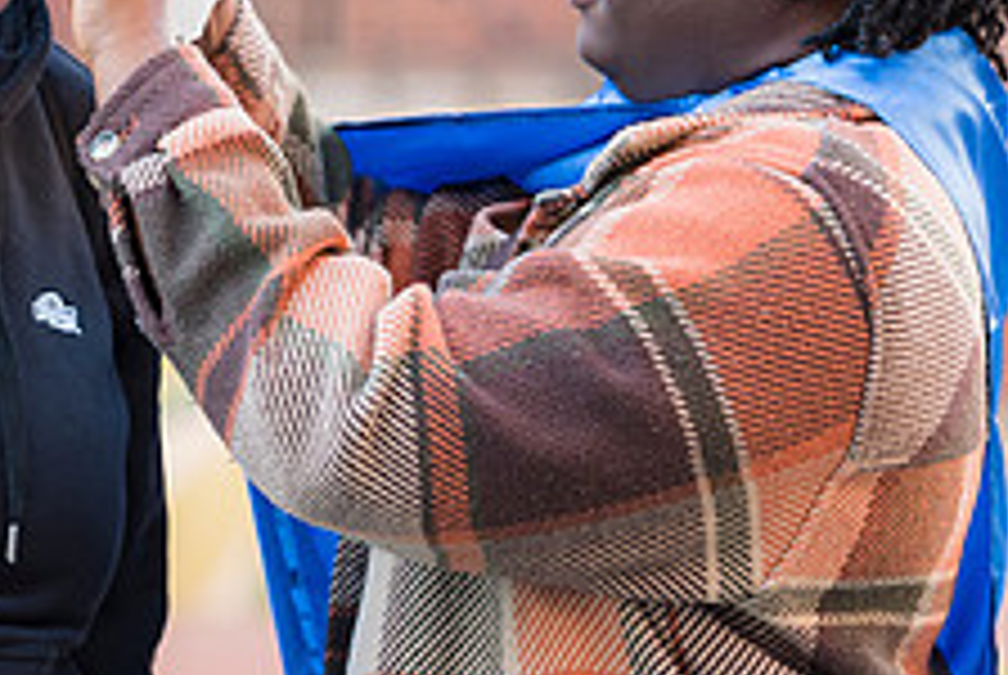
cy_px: -47
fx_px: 9785
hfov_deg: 5.9
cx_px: 333
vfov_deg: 3.9
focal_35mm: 349
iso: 720
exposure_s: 1/200
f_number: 4
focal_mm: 135
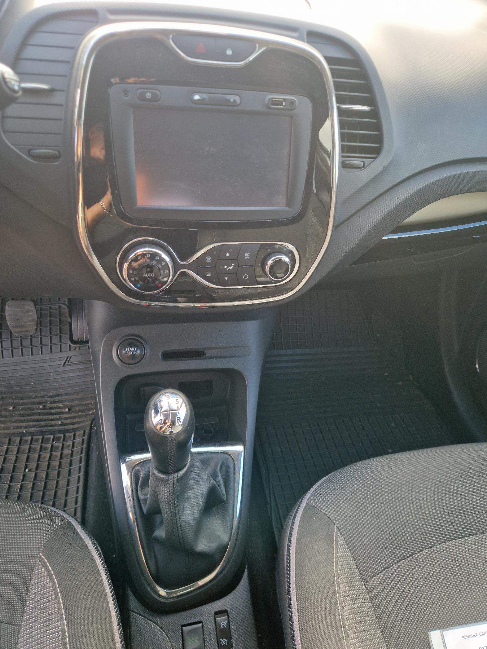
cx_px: 244
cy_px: 324
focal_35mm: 23
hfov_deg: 58.9
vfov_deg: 73.9
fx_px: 431
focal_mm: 5.4
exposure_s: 1/50
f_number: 1.8
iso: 50
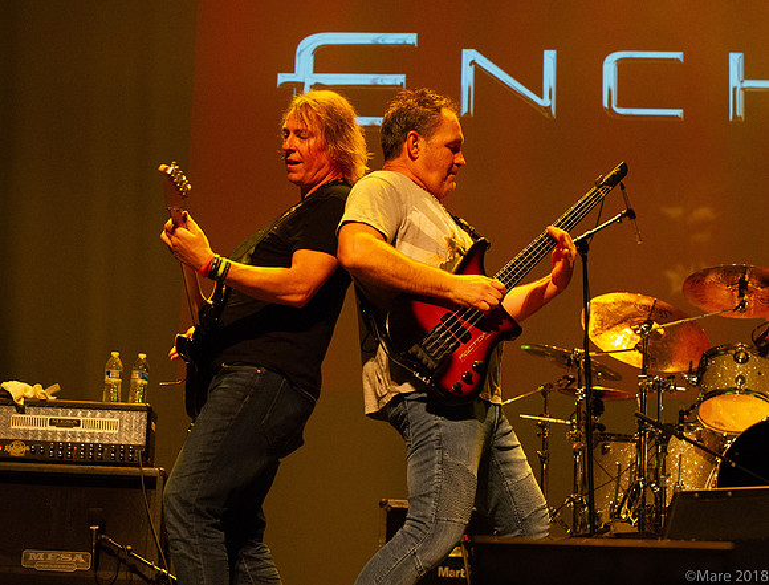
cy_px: 289
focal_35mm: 83
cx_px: 324
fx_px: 1854
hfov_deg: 23.4
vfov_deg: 17.9
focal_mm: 70
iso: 8000
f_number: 6.3
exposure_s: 1/100
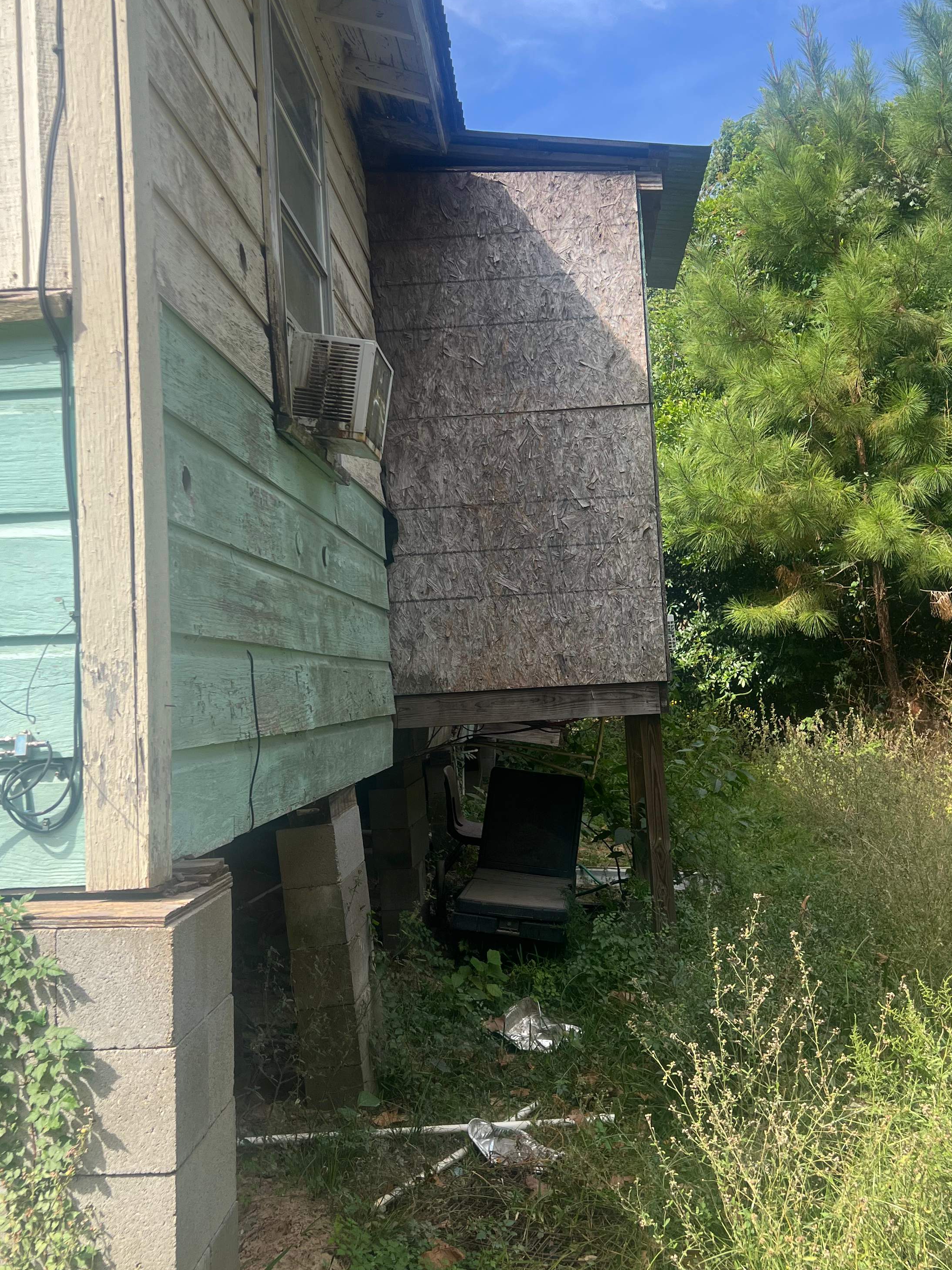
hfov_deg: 39.6
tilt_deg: +8.2
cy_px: 574
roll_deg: +1.9
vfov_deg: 51.3
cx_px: 519
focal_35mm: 36
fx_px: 1320
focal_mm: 5.7
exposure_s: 1/1575
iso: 50
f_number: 1.5
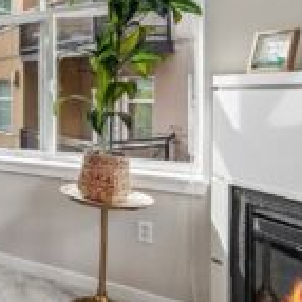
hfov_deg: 31.2
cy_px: 102
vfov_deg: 43.3
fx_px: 375
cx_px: -112
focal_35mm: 38
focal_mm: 16
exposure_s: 1/125
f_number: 8
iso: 1600
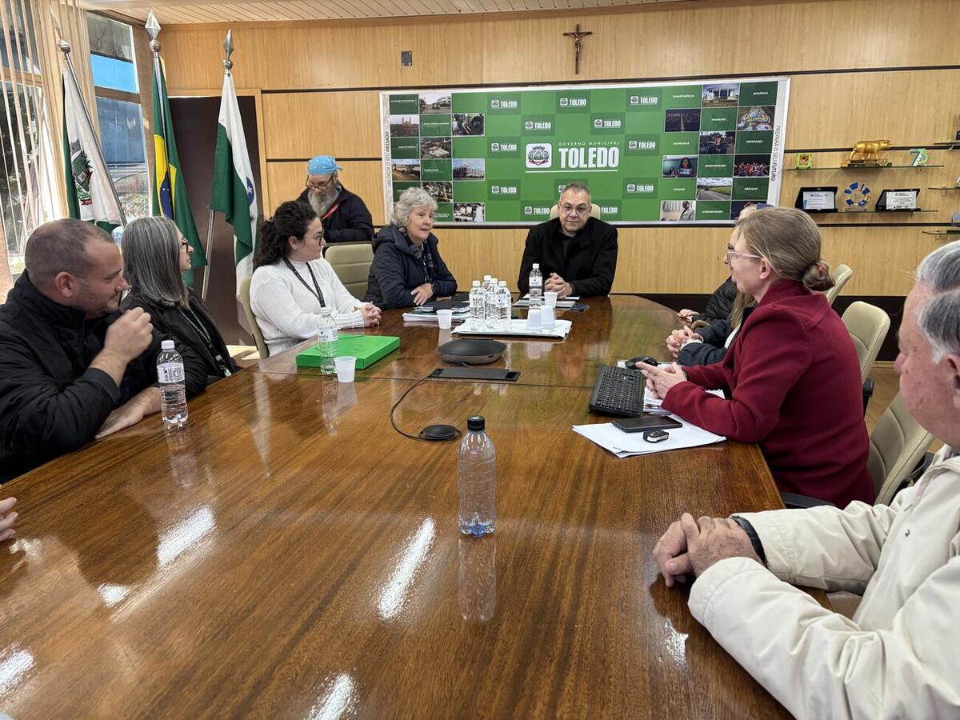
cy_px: 360
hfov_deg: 67.3
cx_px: 480
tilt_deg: -14.1
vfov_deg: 53.1
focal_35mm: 26
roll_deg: +0.1
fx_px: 721
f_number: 1.6
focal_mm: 5.96
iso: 200
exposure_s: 1/60
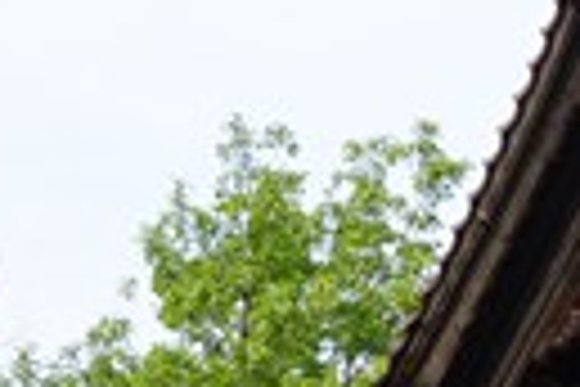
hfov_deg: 7.3
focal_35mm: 255
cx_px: 1664
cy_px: 729
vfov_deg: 5.3
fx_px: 4108
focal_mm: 32
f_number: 7.1
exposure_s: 1/100
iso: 100
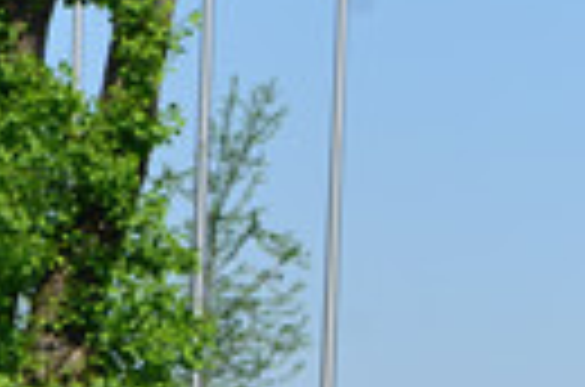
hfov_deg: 8.5
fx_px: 3826
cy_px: 452
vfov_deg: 5.8
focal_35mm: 236
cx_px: 922
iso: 100
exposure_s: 1/125
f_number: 11
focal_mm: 32
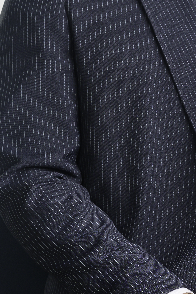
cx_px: 192
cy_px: 101
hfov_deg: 5.2
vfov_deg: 7.7
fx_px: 2172
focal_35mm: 266
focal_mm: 85
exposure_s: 1/100
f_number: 6.3
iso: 200
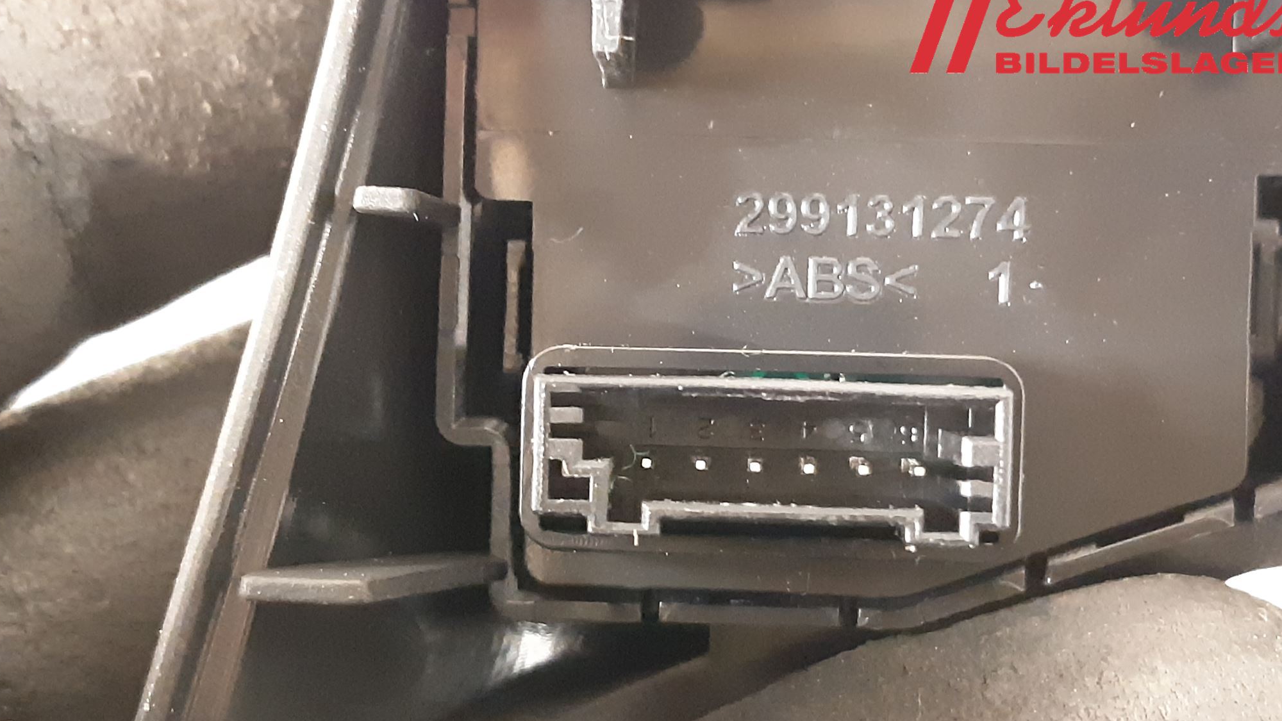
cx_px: 647
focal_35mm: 29
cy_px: 457
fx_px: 986
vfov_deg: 39.9
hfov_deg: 66.1
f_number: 1.7
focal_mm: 3.93
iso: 1000
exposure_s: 1/10
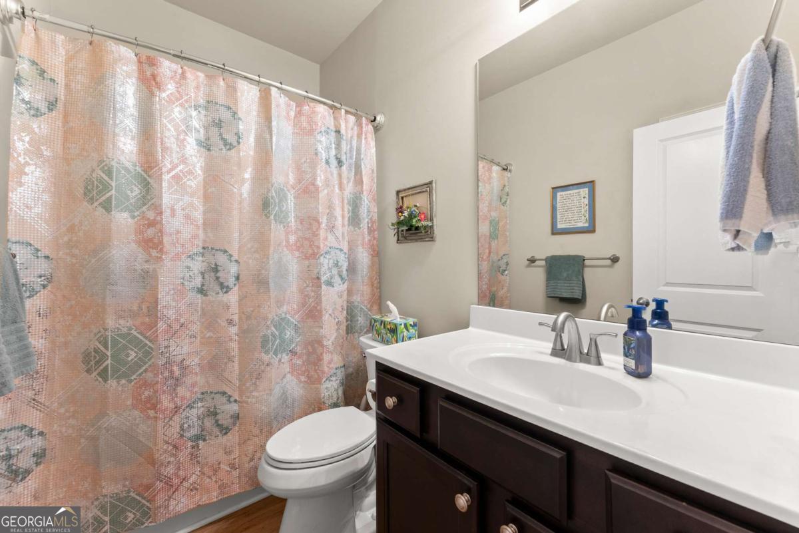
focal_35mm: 14
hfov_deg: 104.2
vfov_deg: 81.3
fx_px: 311
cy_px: 266
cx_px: 400
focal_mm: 14
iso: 800
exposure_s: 1/2.5
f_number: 9
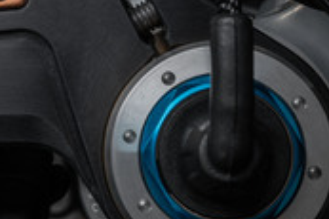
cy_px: -29
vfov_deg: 6.3
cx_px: -268
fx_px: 1981
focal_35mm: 217
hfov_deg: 9.1
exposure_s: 1/160
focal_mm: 48
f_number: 10
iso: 100
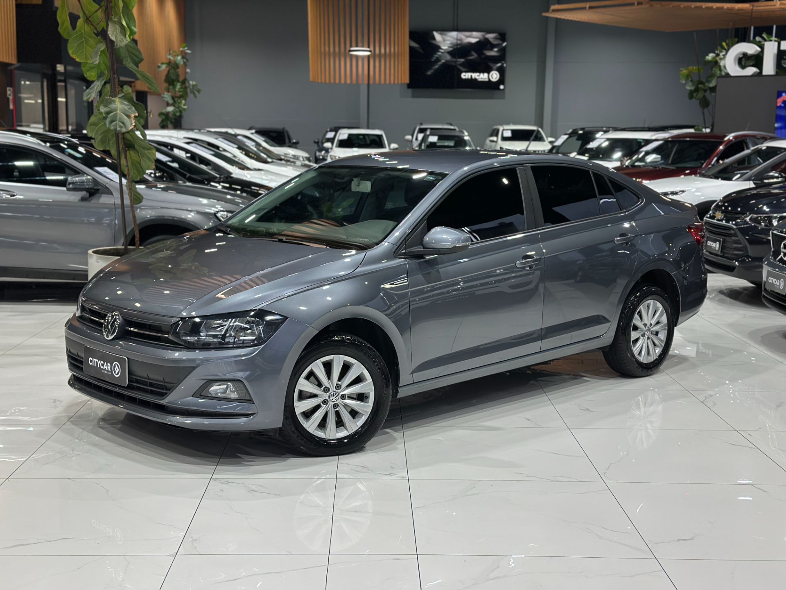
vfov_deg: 30.3
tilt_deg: -9.3
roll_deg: -0.8
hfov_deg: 39.7
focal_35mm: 48
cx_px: 393
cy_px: 295
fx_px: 1090
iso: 160
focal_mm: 6.86
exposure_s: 1/120
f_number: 1.78
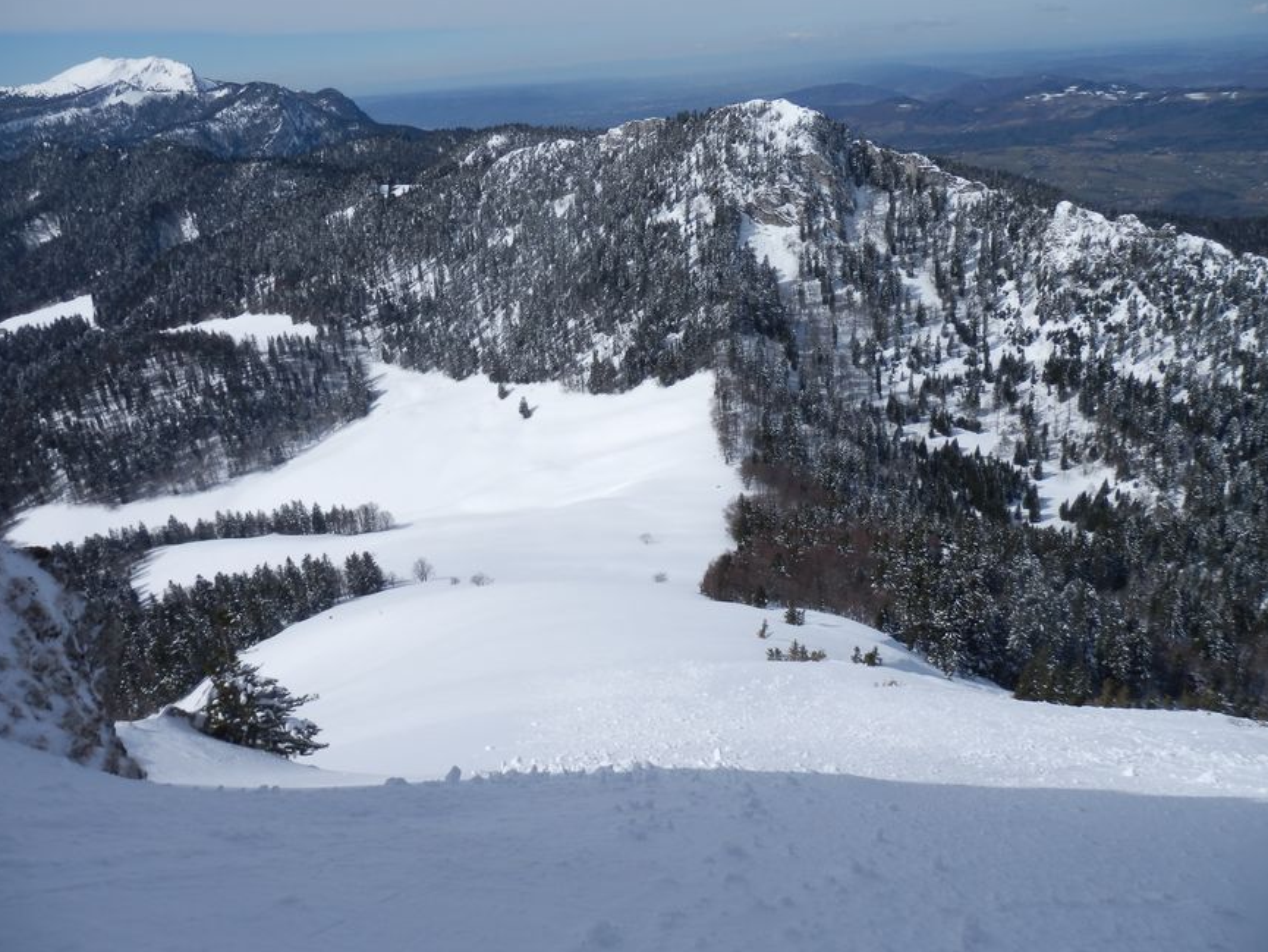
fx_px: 953
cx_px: 627
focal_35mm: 26
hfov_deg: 67.3
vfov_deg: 53.1
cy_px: 461
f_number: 8.7
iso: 80
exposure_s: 1/320
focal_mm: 4.5
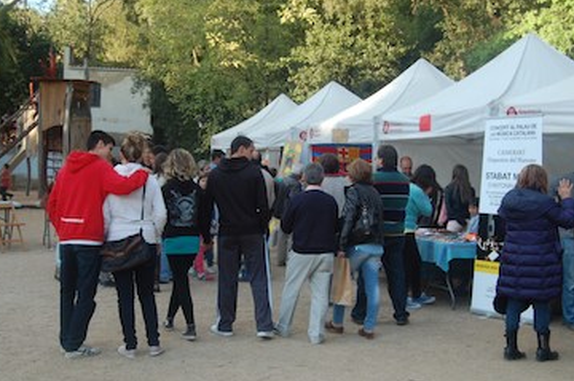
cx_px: 295
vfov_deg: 26.9
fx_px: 796
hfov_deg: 39.6
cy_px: 202
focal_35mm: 50
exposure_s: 1/125
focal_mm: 30
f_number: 5.6
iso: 320
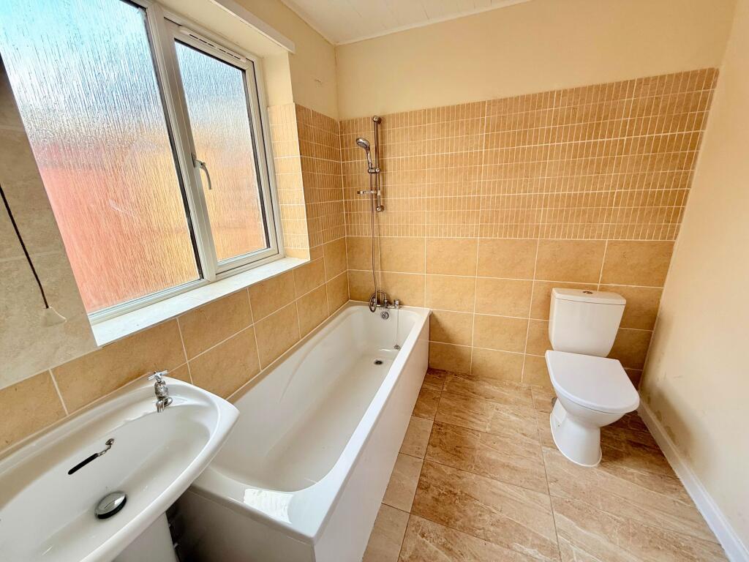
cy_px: 281
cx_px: 374
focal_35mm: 14
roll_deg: +2.3
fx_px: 303
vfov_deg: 85.7
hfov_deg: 102.1
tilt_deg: -17.2
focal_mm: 2.22
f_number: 2.2
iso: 100
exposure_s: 1/99
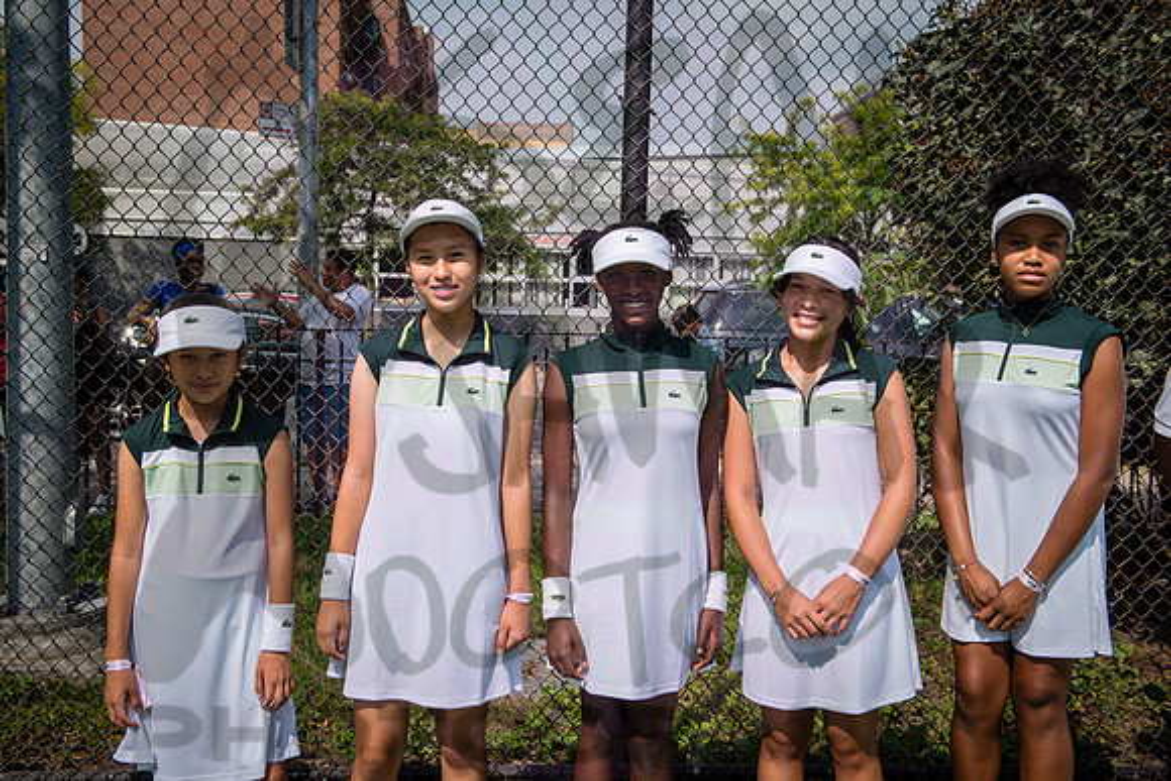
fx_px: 1275
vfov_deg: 34.1
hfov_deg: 49.3
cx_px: 586
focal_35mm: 39
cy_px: 390
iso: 160
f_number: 4
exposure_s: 1/4000
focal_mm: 38
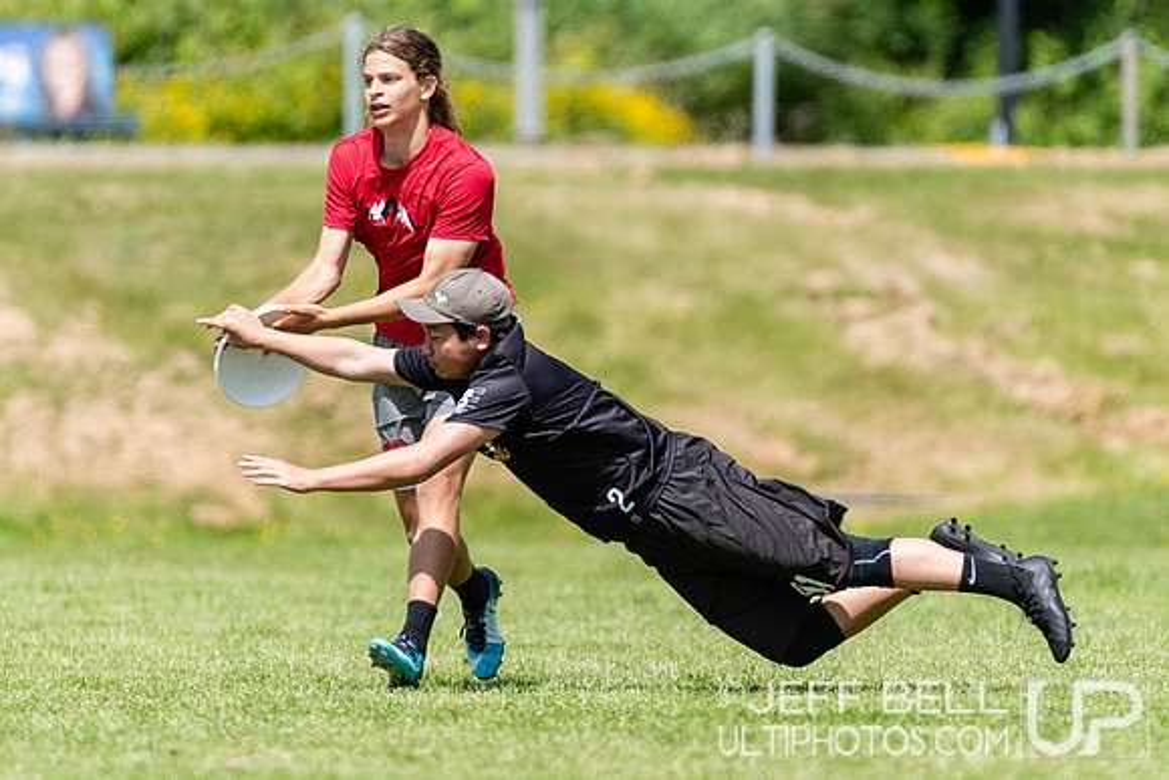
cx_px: 585
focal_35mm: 789
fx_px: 25610
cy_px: 267
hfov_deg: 2.6
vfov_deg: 1.7
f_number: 4
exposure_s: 1/3200
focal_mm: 400
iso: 500
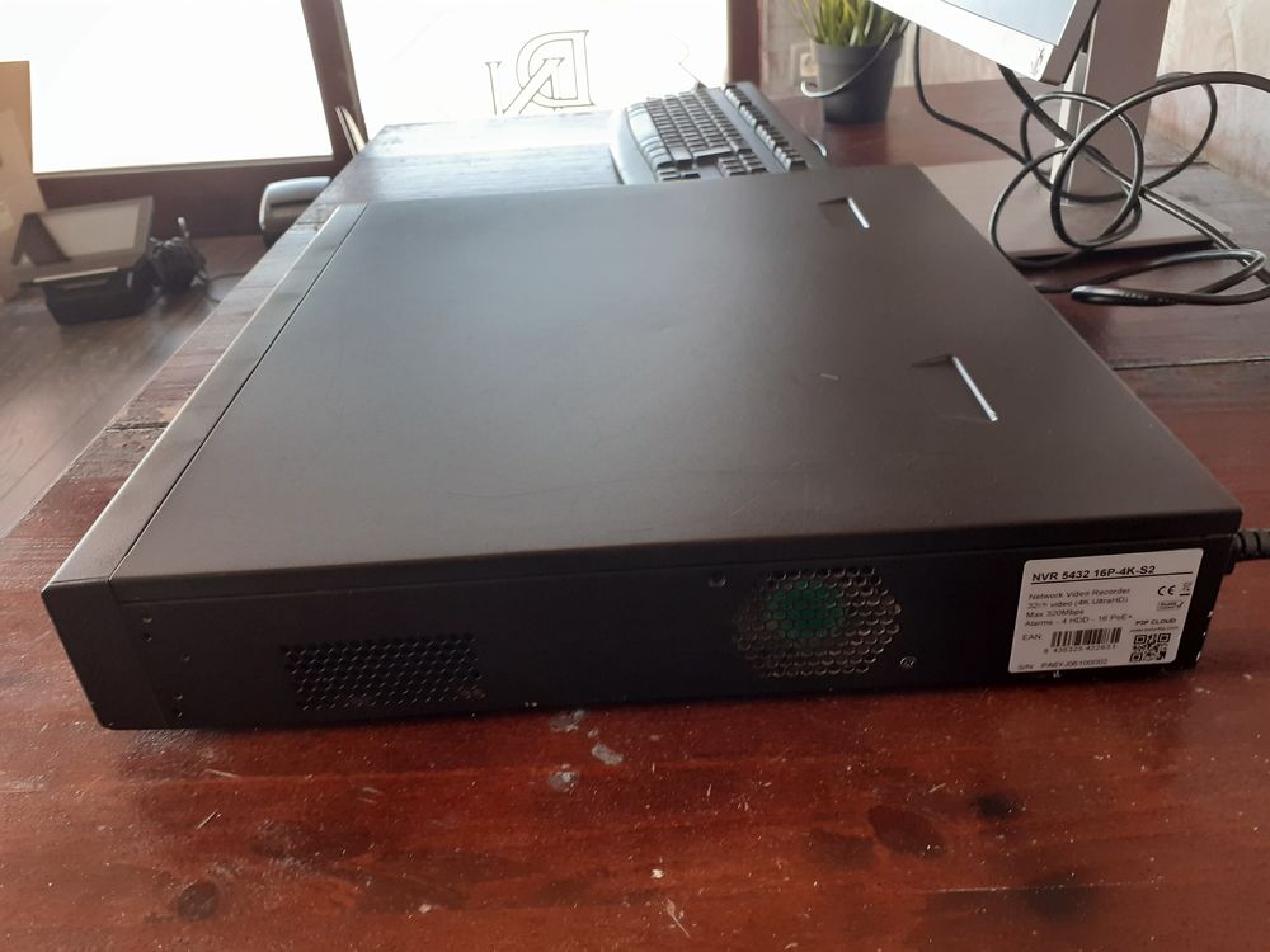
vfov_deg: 51.4
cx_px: 635
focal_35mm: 27
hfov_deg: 65.3
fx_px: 991
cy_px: 476
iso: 125
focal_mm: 3.6
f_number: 1.9
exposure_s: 1/50
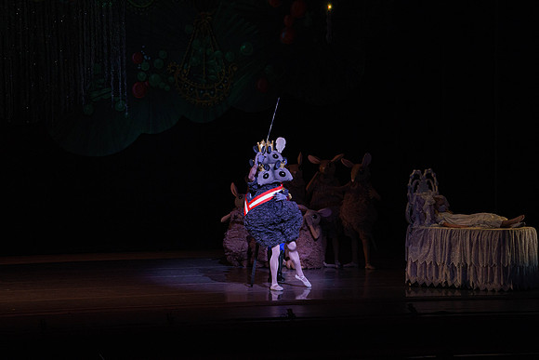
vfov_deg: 7.7
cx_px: 270
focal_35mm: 179
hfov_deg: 11.5
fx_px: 2681
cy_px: 180
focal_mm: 179
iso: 5000
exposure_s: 1/320
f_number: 9
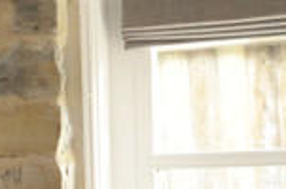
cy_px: 189
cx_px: -477
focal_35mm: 102
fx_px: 809
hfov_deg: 12.8
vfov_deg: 13.2
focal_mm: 10
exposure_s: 1/100
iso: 800
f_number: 3.5
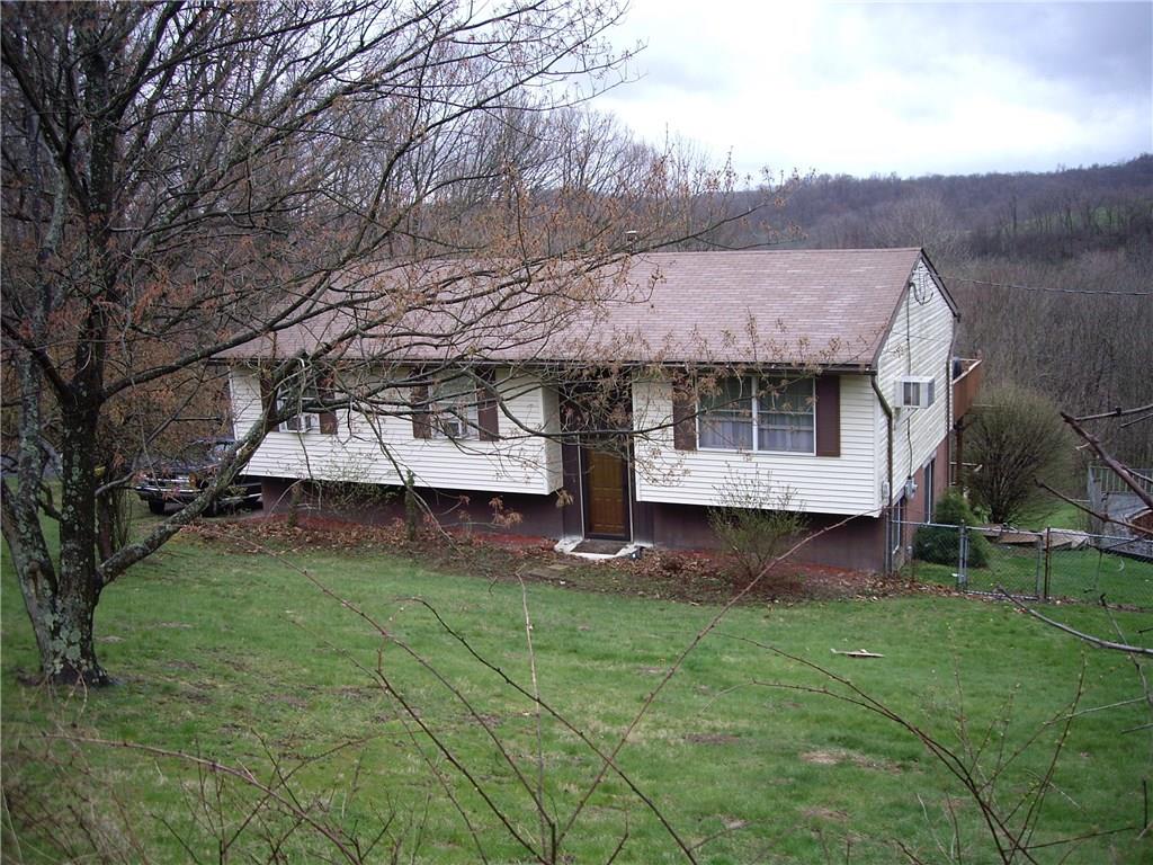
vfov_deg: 37.7
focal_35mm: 38
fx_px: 1266
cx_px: 576
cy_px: 432
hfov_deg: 49.0
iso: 64
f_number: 2.7
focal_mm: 6.2
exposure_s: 1/320
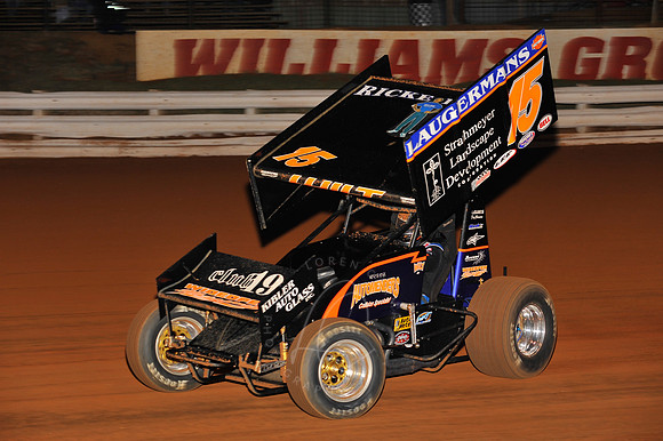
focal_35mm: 112
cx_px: 332
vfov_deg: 12.2
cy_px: 220
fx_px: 2061
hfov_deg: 18.3
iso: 500
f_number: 5.6
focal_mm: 112
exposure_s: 1/250
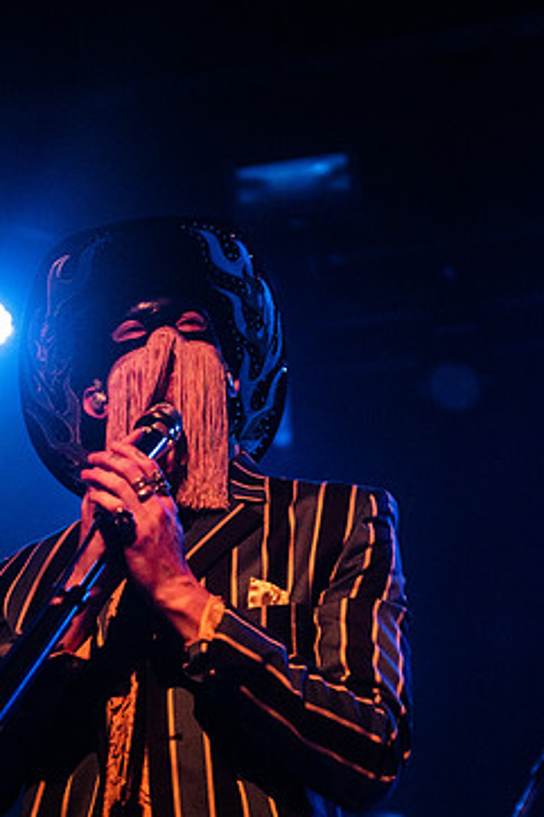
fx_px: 1974
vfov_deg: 23.4
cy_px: 481
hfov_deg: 15.7
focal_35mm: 87
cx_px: 248
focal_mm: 70
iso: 3200
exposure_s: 1/160
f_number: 3.2
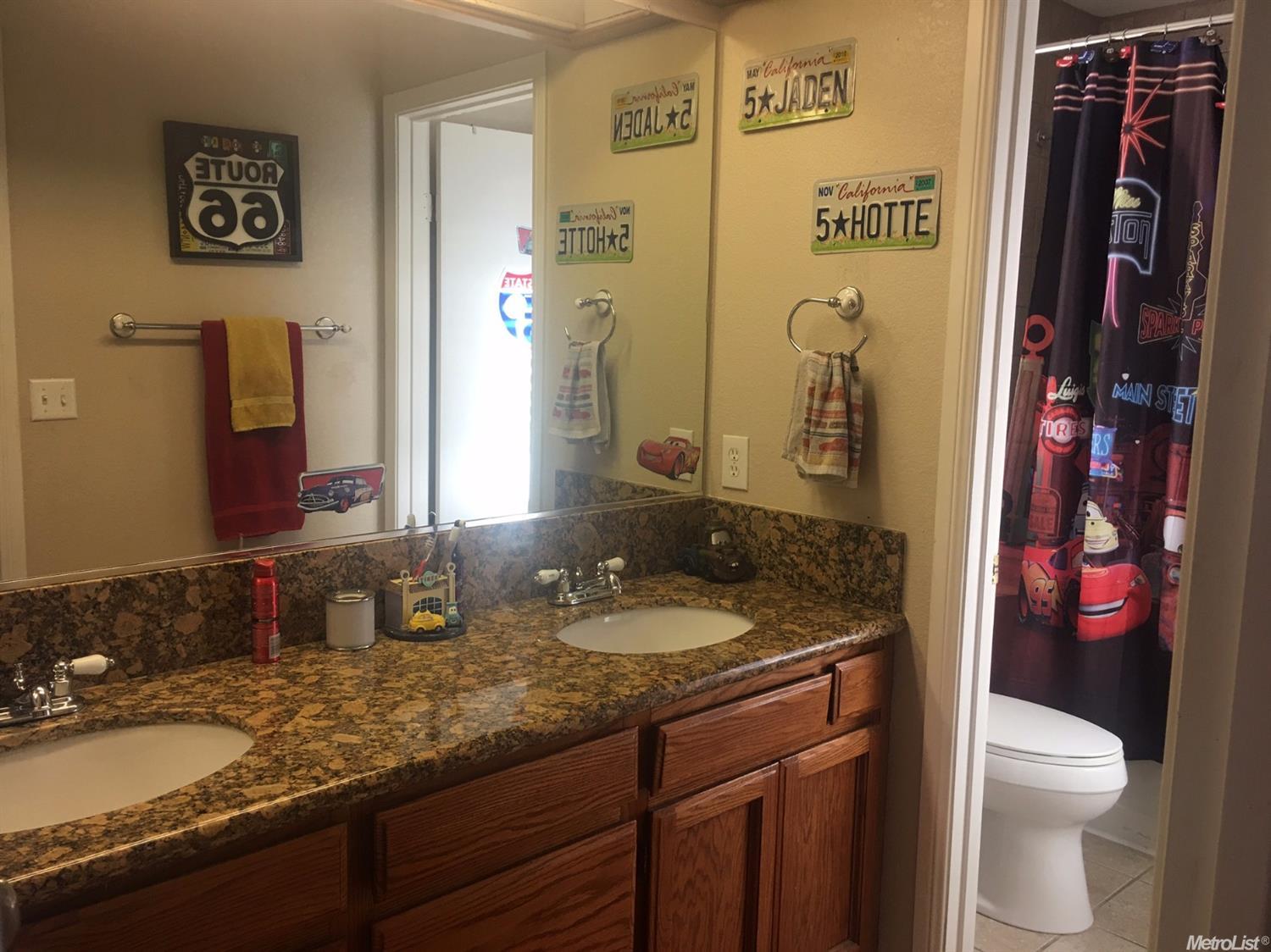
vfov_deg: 48.2
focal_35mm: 29
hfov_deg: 61.7
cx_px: 636
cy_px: 476
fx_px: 1064
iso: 25
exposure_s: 1/15
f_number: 2.2
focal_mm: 4.15
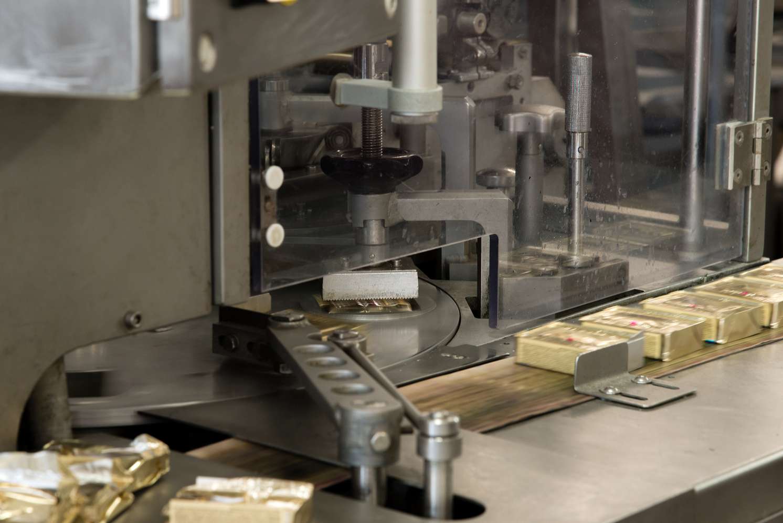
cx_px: 392
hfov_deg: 17.1
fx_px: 2611
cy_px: 262
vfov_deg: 11.4
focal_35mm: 120
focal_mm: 120
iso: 500
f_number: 10
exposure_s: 1/8
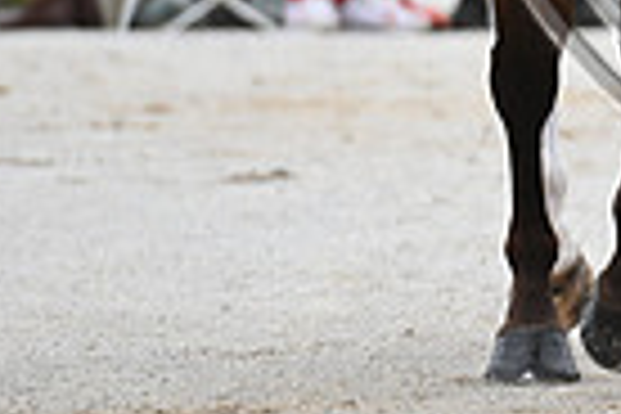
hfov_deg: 1.2
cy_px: -304
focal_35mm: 1681
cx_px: 873
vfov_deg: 0.8
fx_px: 28995
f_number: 5.6
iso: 640
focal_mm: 400
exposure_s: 1/1600
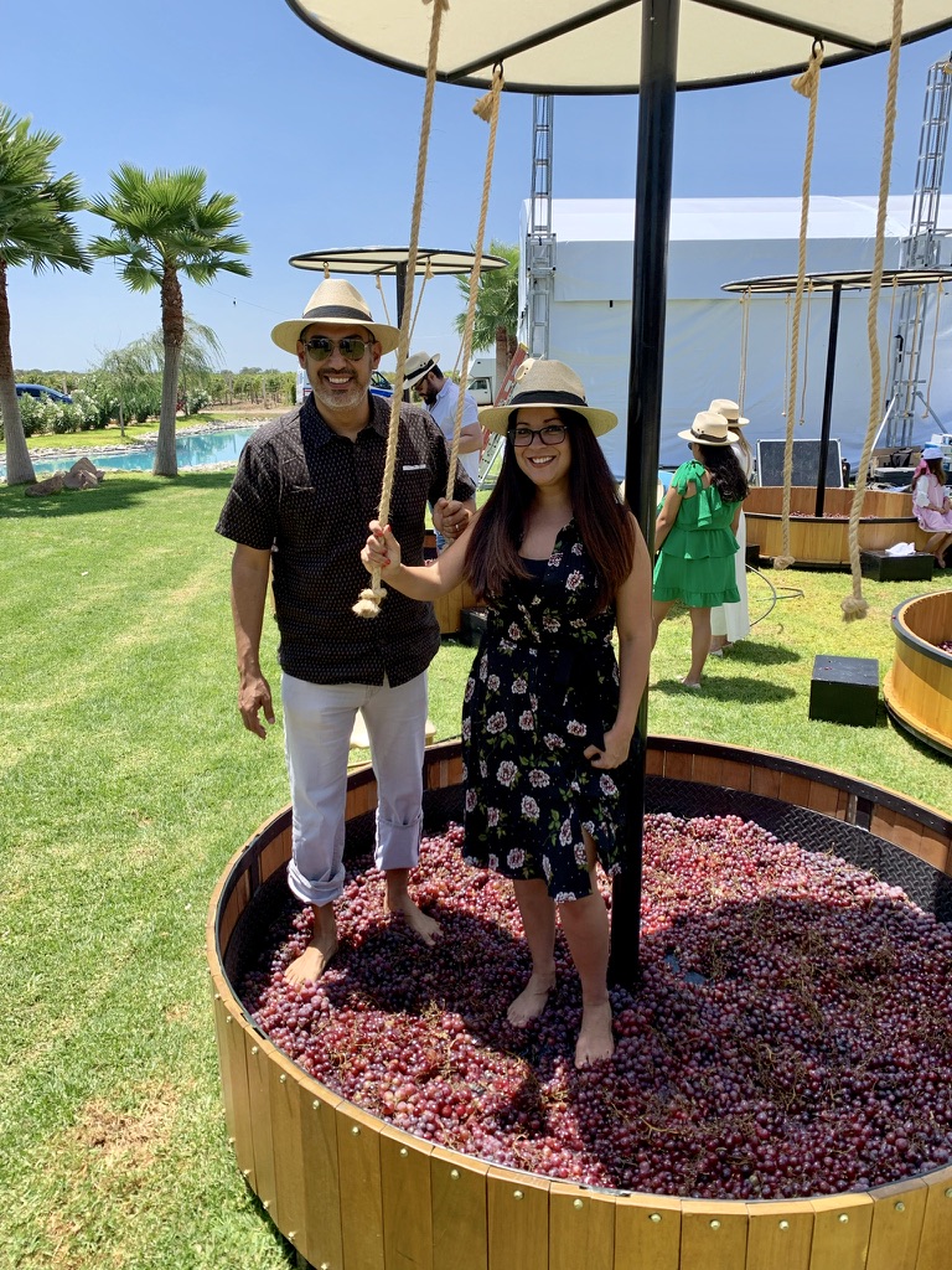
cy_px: 635
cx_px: 476
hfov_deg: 53.1
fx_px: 953
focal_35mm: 26
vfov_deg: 67.3
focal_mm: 4.25
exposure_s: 1/1250
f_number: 1.8
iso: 25
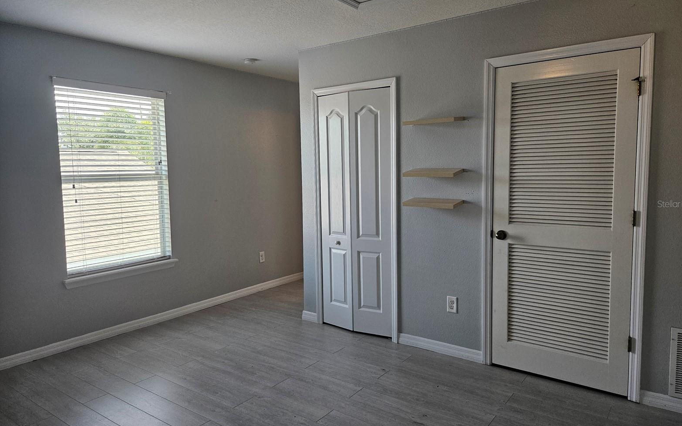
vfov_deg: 49.3
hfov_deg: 72.5
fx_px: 465
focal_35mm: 25
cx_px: 349
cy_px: 204
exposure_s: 1/207
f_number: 1.8
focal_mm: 5.4
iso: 200
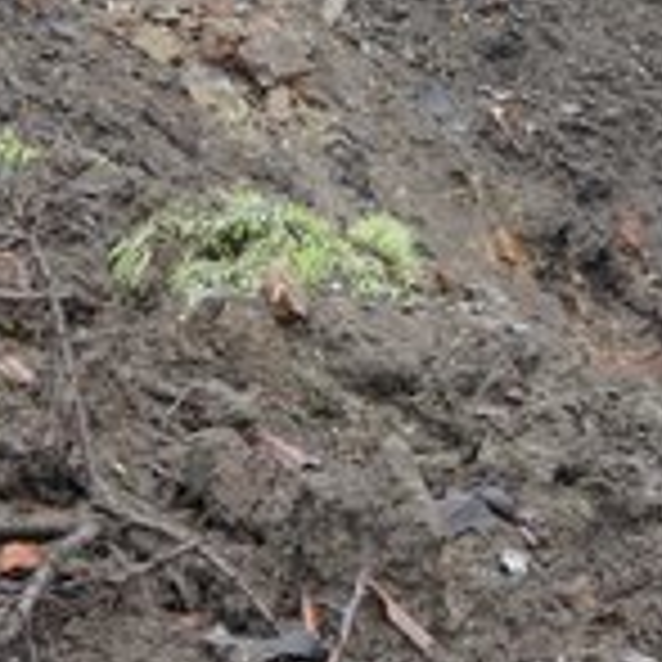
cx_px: 558
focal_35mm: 88
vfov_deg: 19.5
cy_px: 128
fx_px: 1904
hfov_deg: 19.5
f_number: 4
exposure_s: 1/160
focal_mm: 38
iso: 125
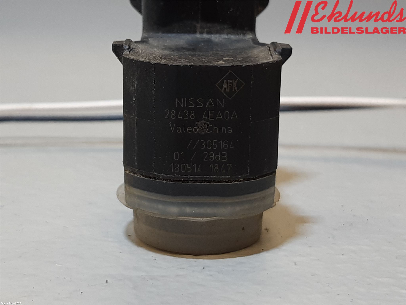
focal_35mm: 26
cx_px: 203
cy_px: 152
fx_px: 305
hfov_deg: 67.3
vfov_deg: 53.1
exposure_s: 1/50
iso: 50
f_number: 1.7
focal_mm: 3.93
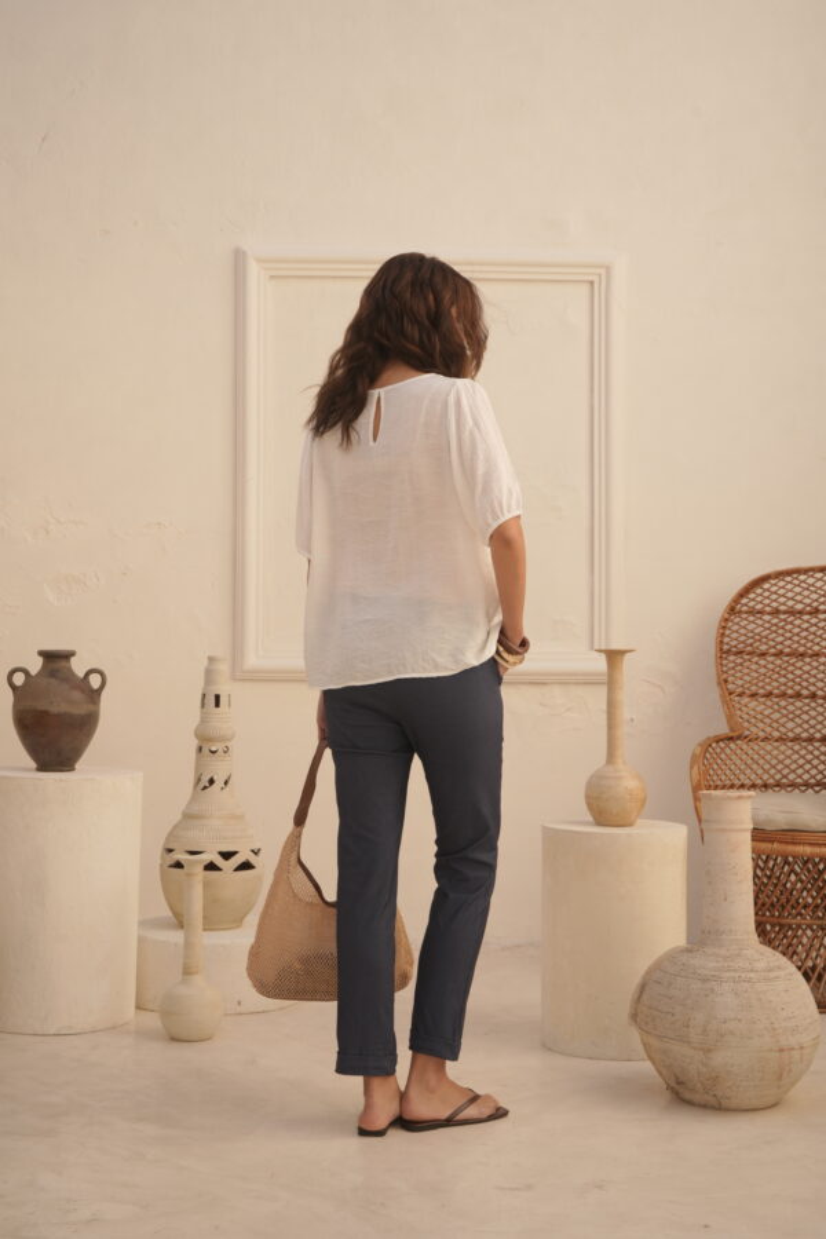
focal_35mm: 50
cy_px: 620
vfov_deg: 39.6
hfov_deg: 27.0
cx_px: 413
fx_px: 1721
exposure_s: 1/125
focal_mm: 50
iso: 200
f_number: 9
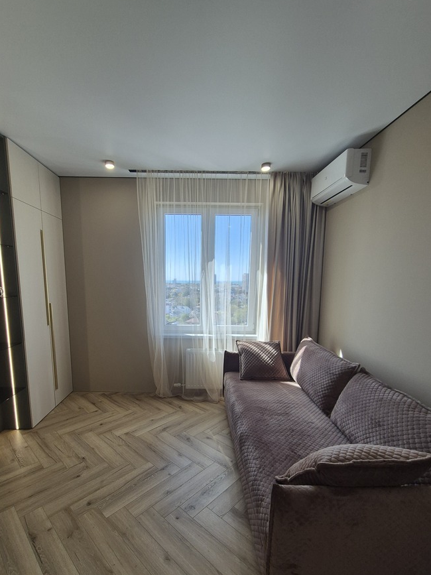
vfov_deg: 97.7
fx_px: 249
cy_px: 322
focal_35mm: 15
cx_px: 200
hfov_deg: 81.6
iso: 64
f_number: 2.2
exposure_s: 1/250
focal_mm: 2.2
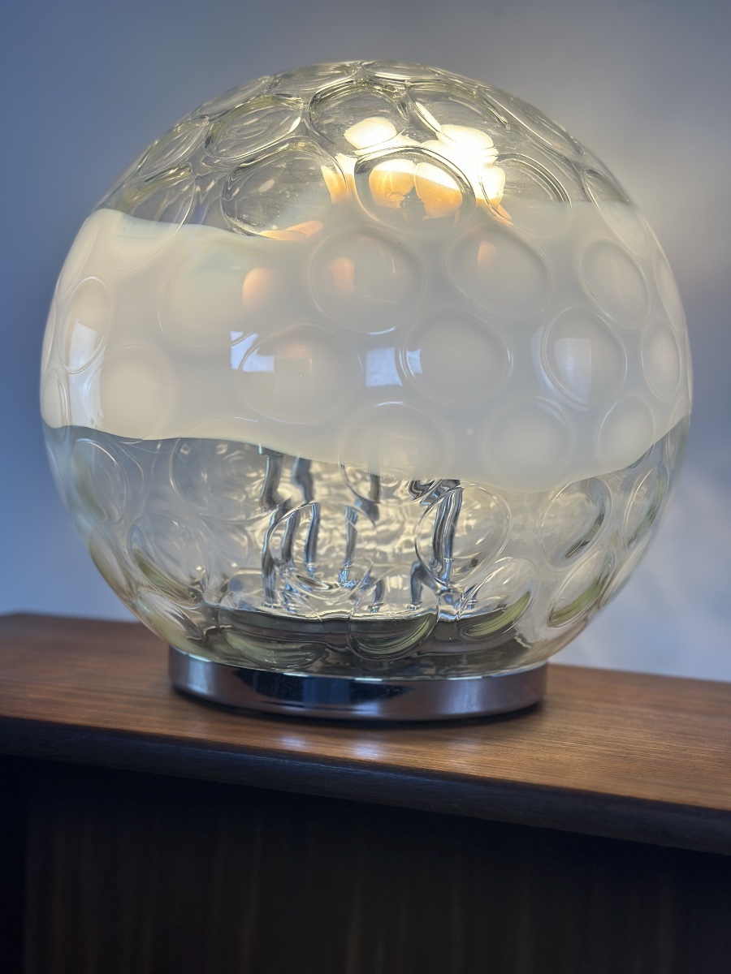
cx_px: 366
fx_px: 1352
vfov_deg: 39.7
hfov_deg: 30.3
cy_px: 487
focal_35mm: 48
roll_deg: -2.7
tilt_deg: -1.6
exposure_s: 1/1185
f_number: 1.78
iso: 80
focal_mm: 6.86
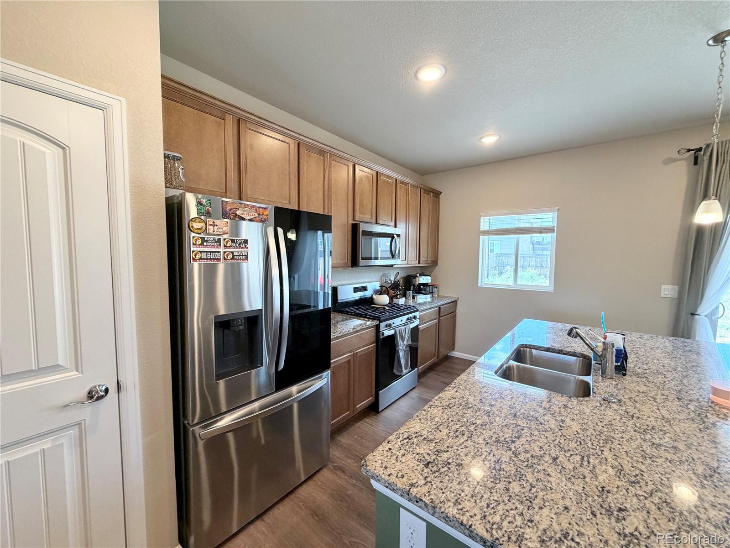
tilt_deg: -3.7
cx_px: 365
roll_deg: -0.4
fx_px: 295
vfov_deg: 85.7
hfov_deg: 102.1
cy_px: 274
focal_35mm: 14
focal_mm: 2.22
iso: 250
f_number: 2.2
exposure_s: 1/120
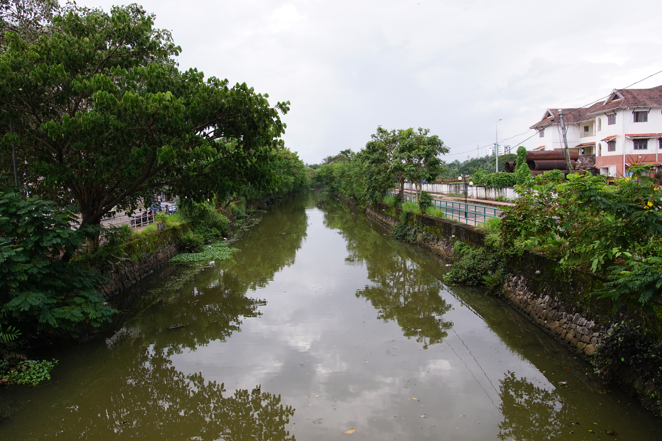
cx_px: 320
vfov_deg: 46.4
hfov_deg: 65.5
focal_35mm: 28
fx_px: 515
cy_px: 226
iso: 320
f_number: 6.3
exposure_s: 1/80
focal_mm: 18
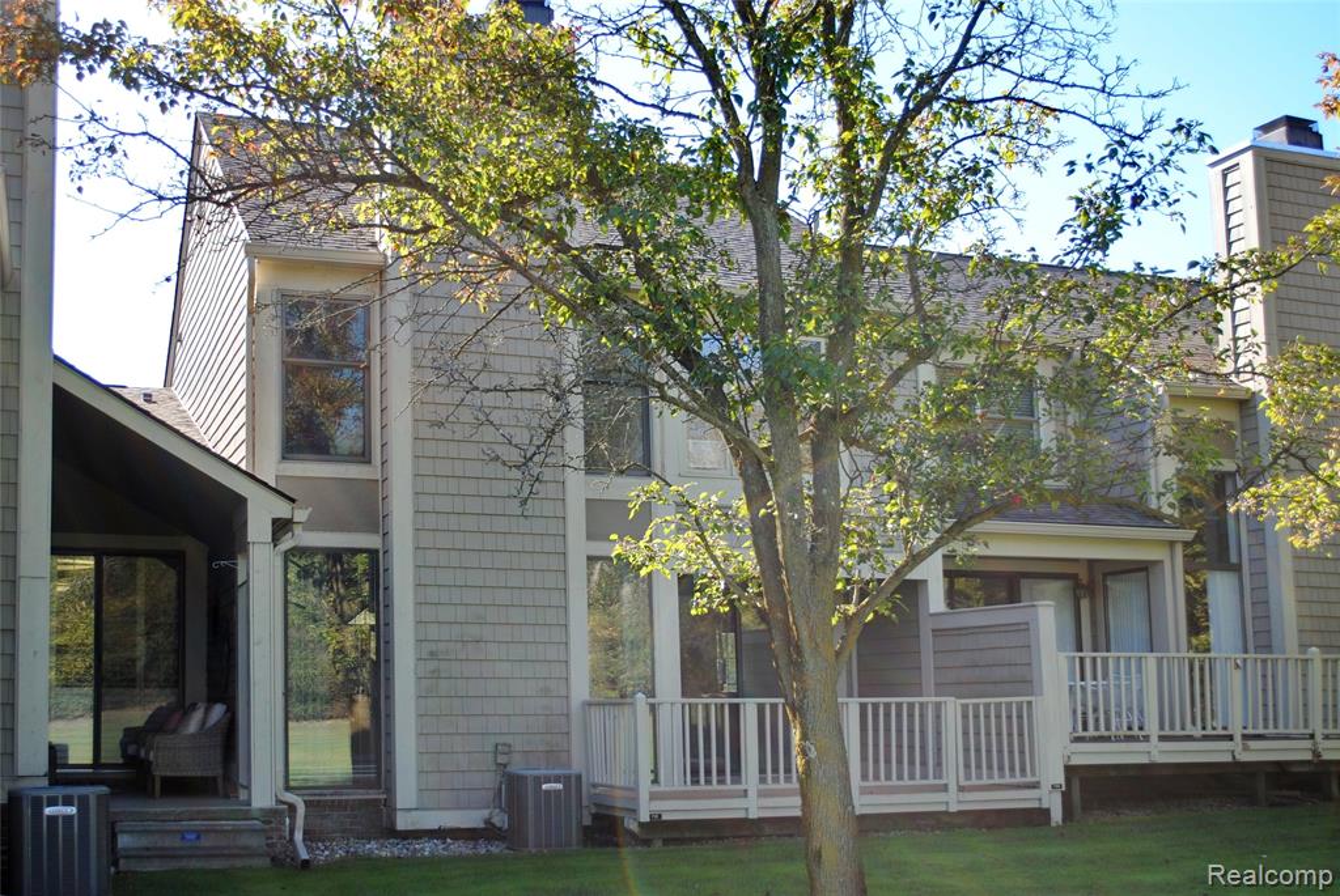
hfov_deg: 49.5
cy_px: 448
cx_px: 670
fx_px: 1453
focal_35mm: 39
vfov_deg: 34.3
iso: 100
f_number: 4.2
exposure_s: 1/200
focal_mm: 26
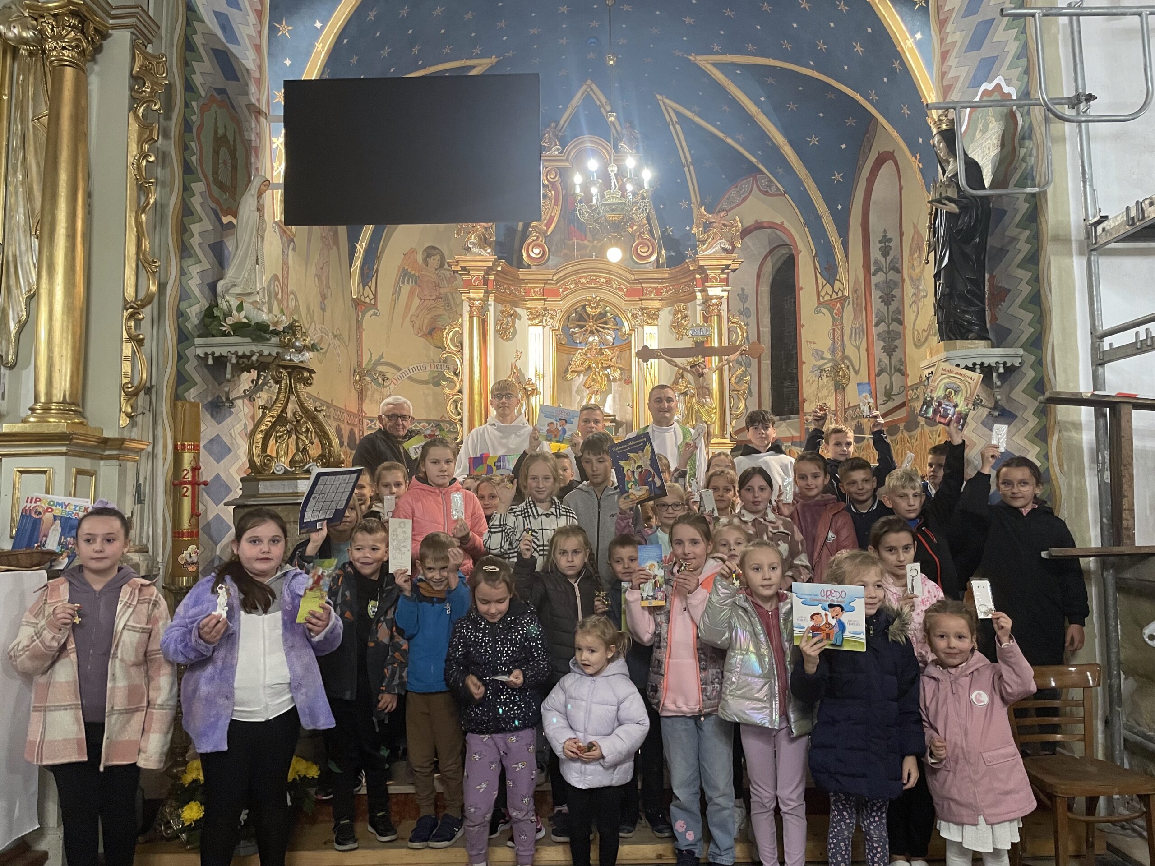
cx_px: 578
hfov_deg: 67.3
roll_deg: +1.0
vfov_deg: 53.1
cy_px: 433
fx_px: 868
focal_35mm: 26
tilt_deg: +4.8
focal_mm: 4.2
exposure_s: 1/50
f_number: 1.6
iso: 125
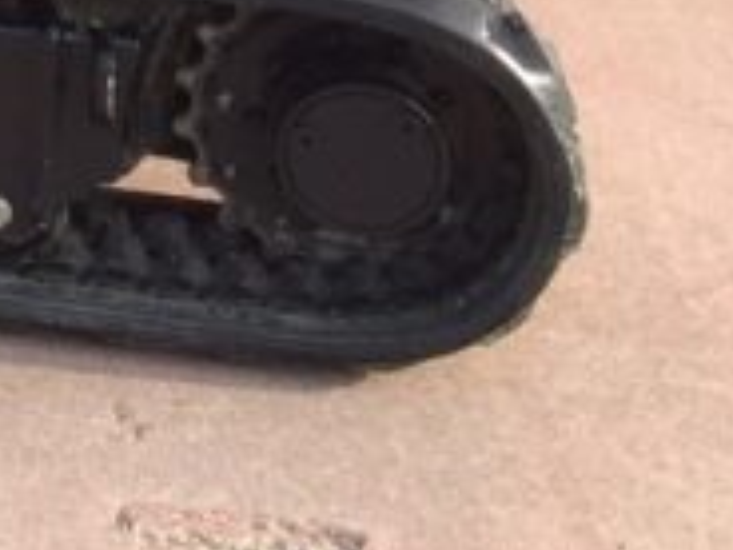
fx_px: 3430
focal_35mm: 162
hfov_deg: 10.5
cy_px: -978
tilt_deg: -7.4
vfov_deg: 8.1
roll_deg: -0.7
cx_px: -1028
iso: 32
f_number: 2.2
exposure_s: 1/455
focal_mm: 4.15
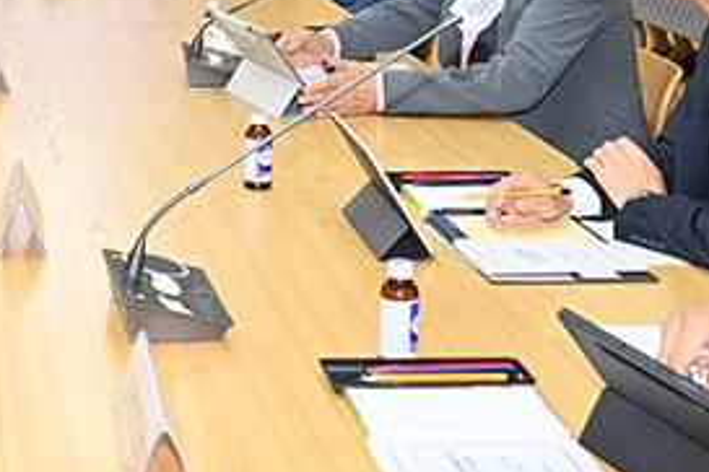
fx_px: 1733
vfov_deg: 15.3
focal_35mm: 88
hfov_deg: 22.3
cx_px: 13
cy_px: 21
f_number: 7.1
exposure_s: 1/100
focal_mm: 40
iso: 800
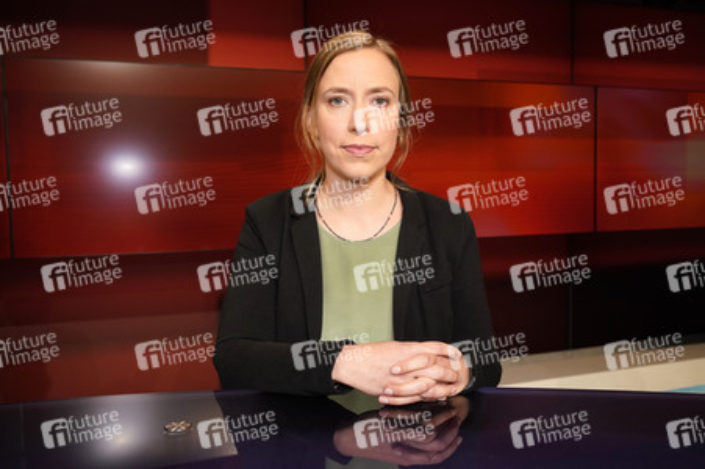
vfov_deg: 46.3
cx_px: 352
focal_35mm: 28
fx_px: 548
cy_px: 234
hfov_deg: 65.5
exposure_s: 1/200
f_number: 5.6
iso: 2000
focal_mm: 28
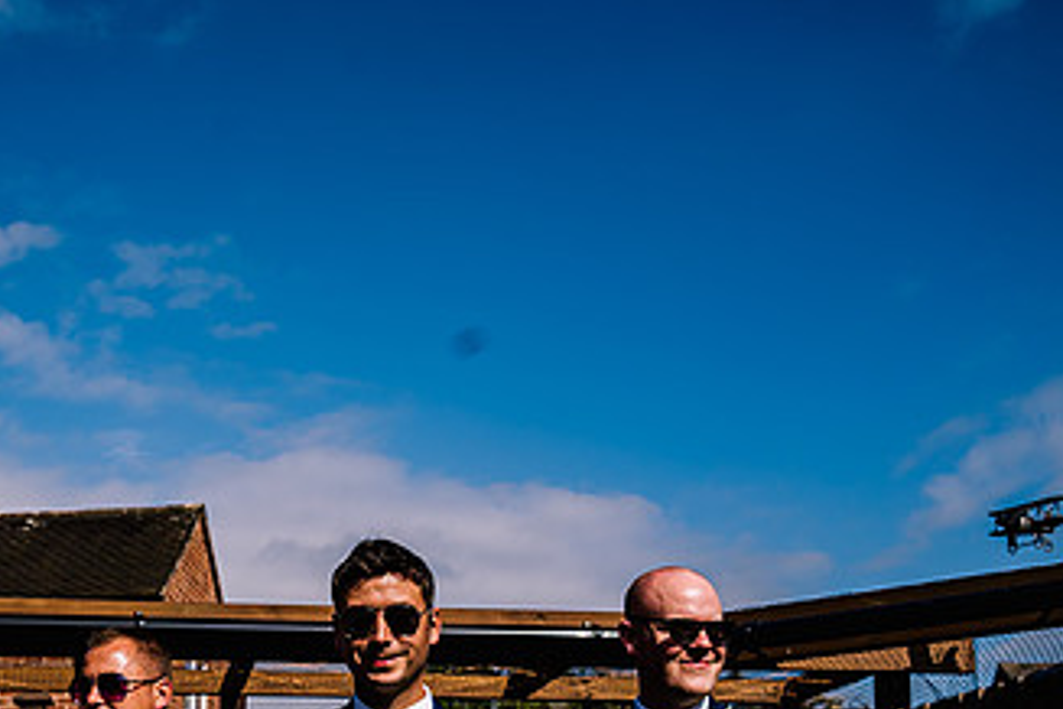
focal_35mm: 62
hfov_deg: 31.8
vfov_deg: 21.5
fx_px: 1831
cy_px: 626
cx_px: 263
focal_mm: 35
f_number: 6.3
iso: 50
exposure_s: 1/800
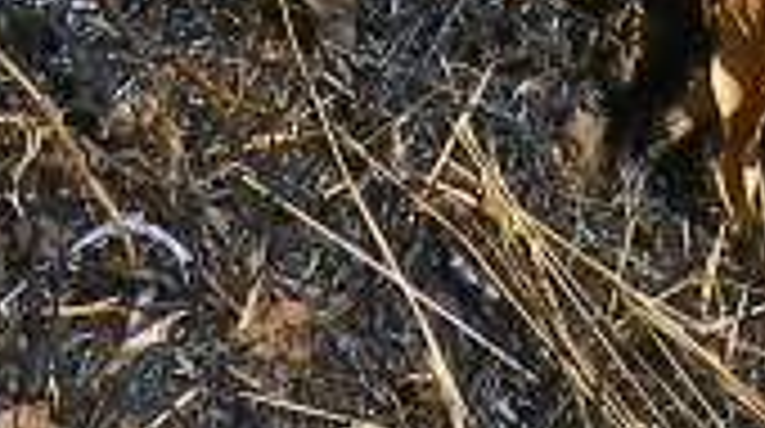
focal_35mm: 547
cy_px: -1568
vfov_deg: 2.2
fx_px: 11078
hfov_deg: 3.9
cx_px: 1188
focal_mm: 12.6
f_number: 5
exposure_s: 1/160
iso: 64
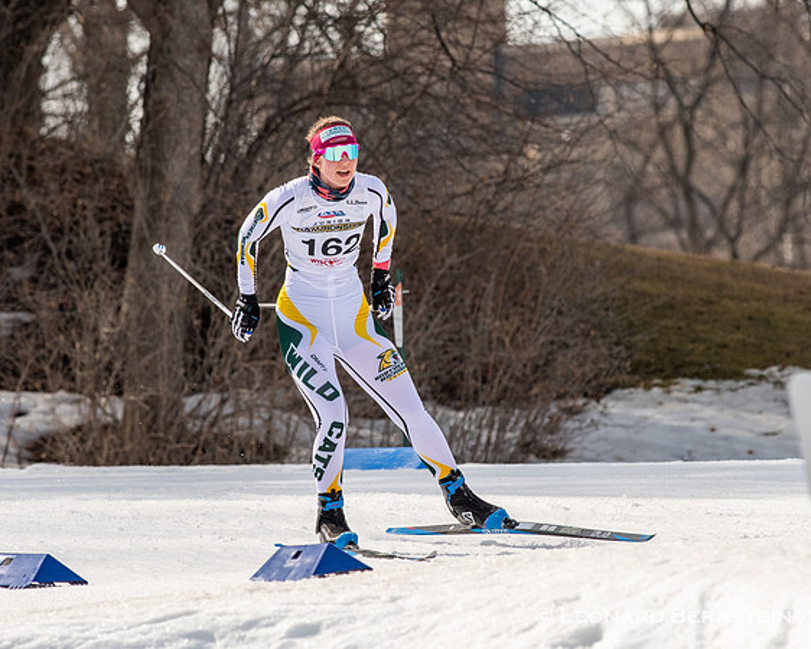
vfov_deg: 3.0
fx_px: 12251
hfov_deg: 3.8
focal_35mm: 510
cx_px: 427
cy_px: 322
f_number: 7.1
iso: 400
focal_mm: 300
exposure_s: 1/2000
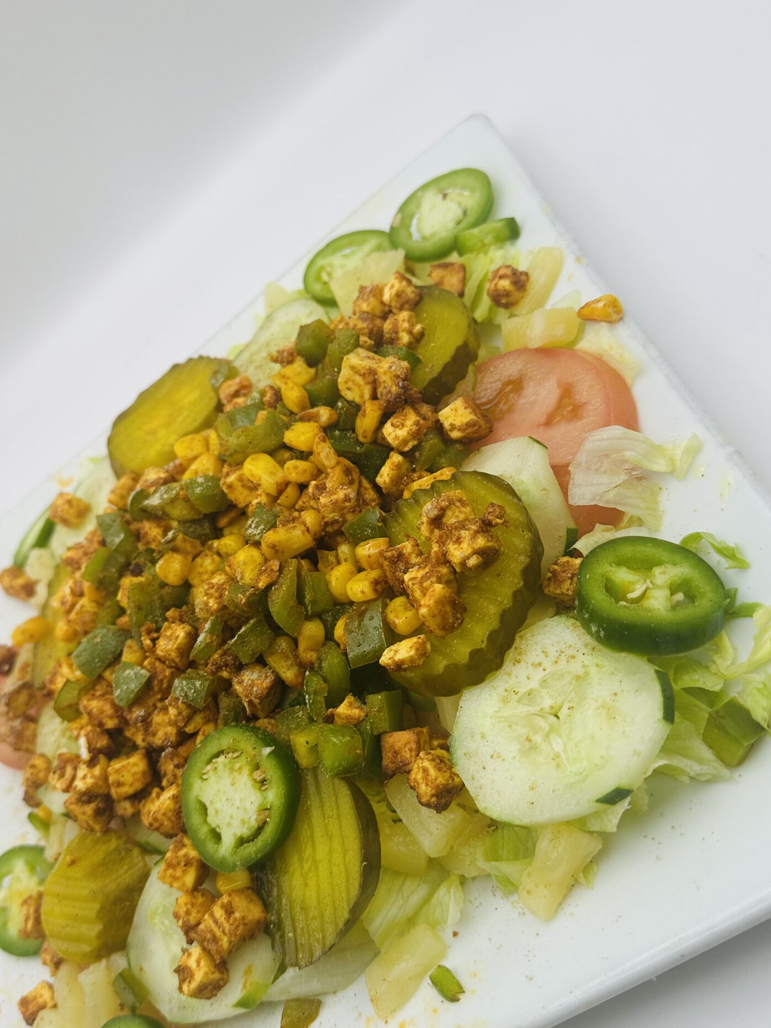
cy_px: 536
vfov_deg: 55.3
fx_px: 980
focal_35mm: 33
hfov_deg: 42.9
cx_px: 349
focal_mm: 6.86
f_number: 1.78
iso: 80
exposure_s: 1/503
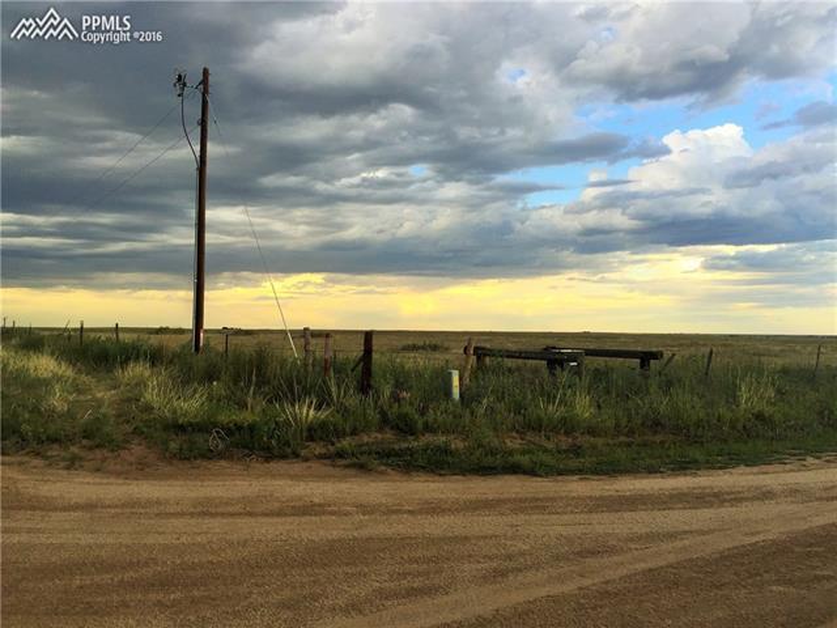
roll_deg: -1.1
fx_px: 701
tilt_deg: +4.2
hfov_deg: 61.7
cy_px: 314
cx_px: 418
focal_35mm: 29
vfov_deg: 48.2
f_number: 2.2
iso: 32
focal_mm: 4.15
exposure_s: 1/302
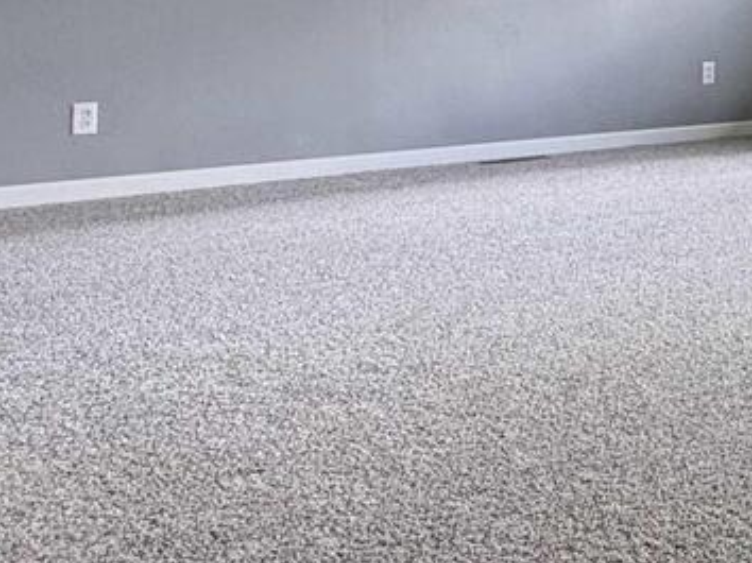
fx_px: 1237
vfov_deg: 24.1
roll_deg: -0.3
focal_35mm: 57
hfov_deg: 27.5
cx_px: 1009
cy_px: -45
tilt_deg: +2.0
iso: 200
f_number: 2.2
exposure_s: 1/60
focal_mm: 2.22
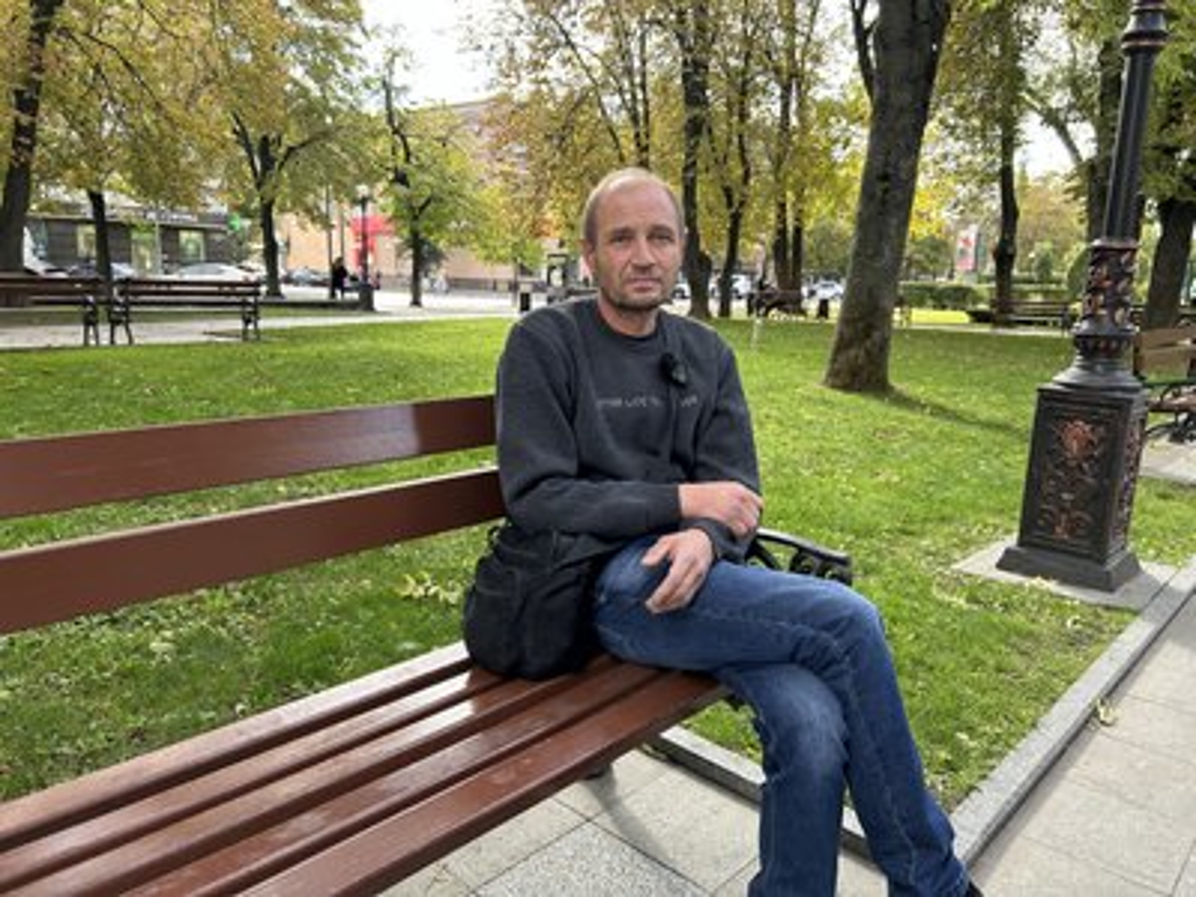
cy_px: 448
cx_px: 598
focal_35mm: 26
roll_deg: -0.6
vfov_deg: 53.1
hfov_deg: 67.3
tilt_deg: -10.2
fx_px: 898
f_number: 1.5
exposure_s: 1/234
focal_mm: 5.7
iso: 40
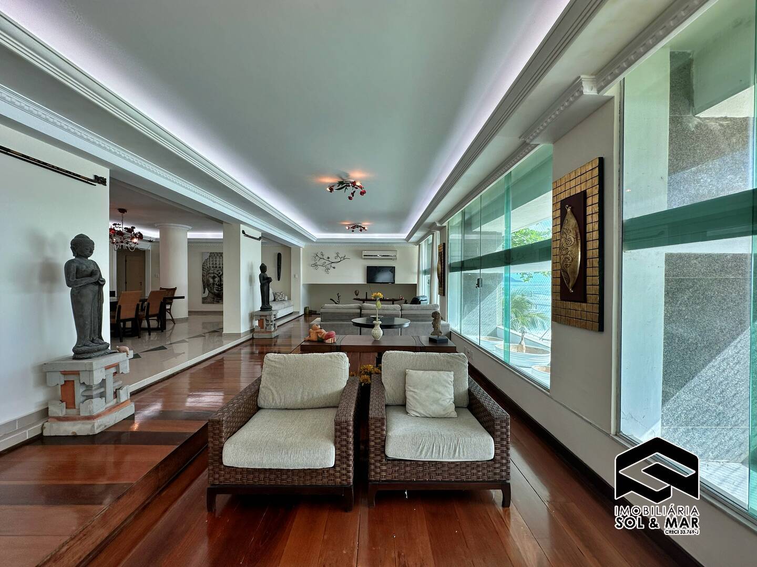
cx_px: 378
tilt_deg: -0.2
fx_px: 306
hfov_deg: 102.1
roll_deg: -0.7
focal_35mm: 14
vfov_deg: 85.7
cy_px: 284
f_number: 2.2
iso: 40
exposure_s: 1/256
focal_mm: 2.22
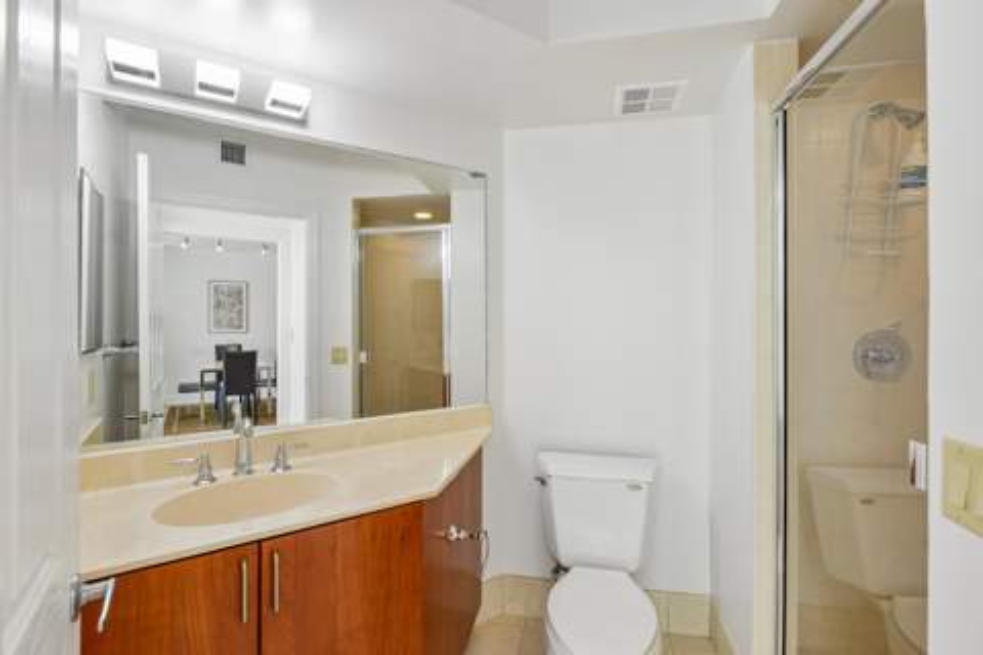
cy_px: 328
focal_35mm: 16
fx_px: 437
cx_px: 492
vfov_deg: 73.7
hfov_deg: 96.7
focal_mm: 16
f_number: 9
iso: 200
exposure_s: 1/8
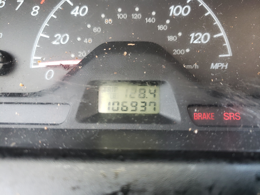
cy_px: 98
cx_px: 130
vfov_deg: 53.1
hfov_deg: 67.3
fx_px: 195
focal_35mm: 26
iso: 109
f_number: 1.5
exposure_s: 1/60.2
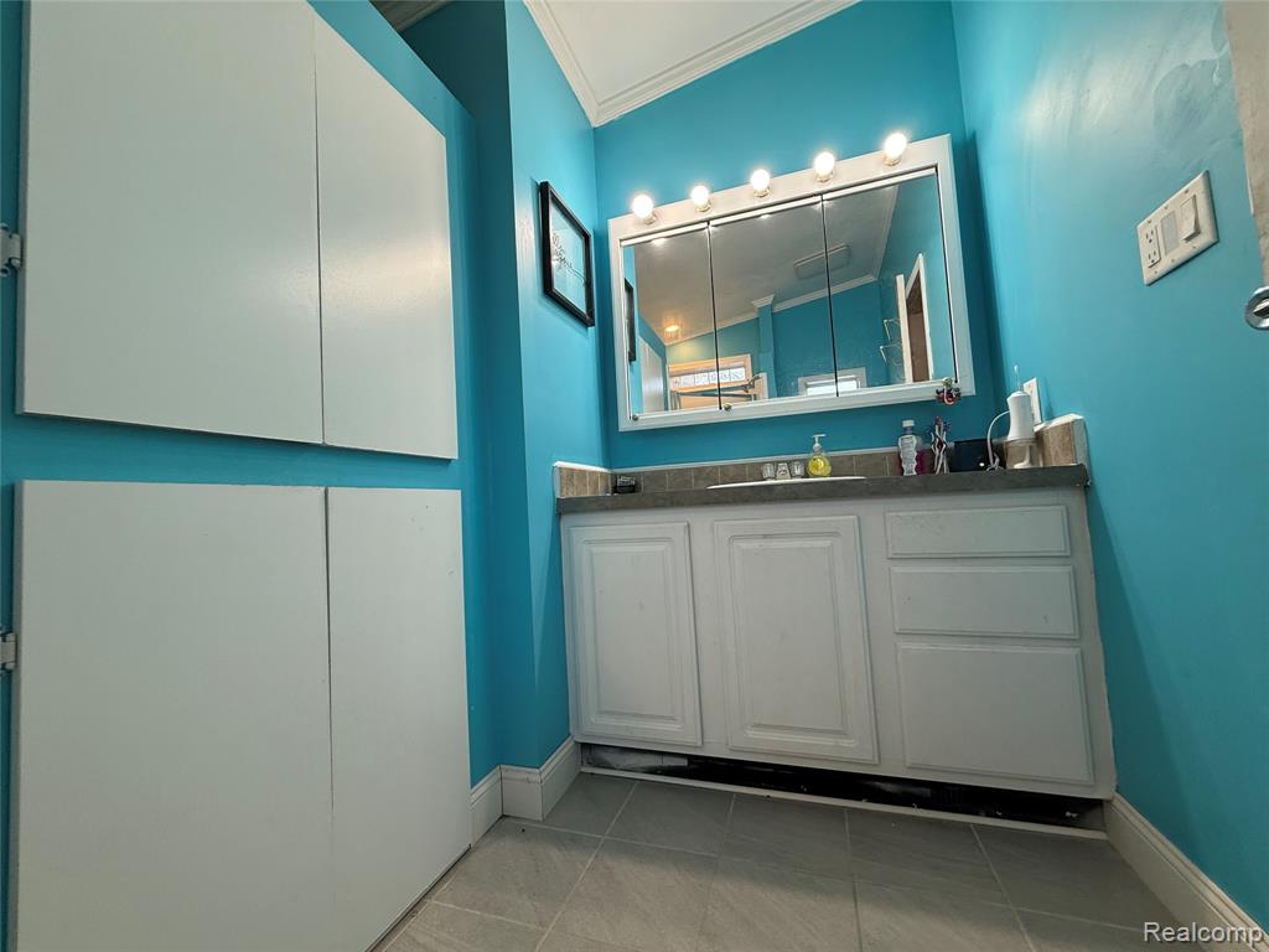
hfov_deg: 102.1
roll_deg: +3.3
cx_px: 634
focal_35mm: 14
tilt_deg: +3.0
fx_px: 513
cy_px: 476
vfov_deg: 85.7
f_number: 2.2
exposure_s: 1/120
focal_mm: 2.22
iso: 160
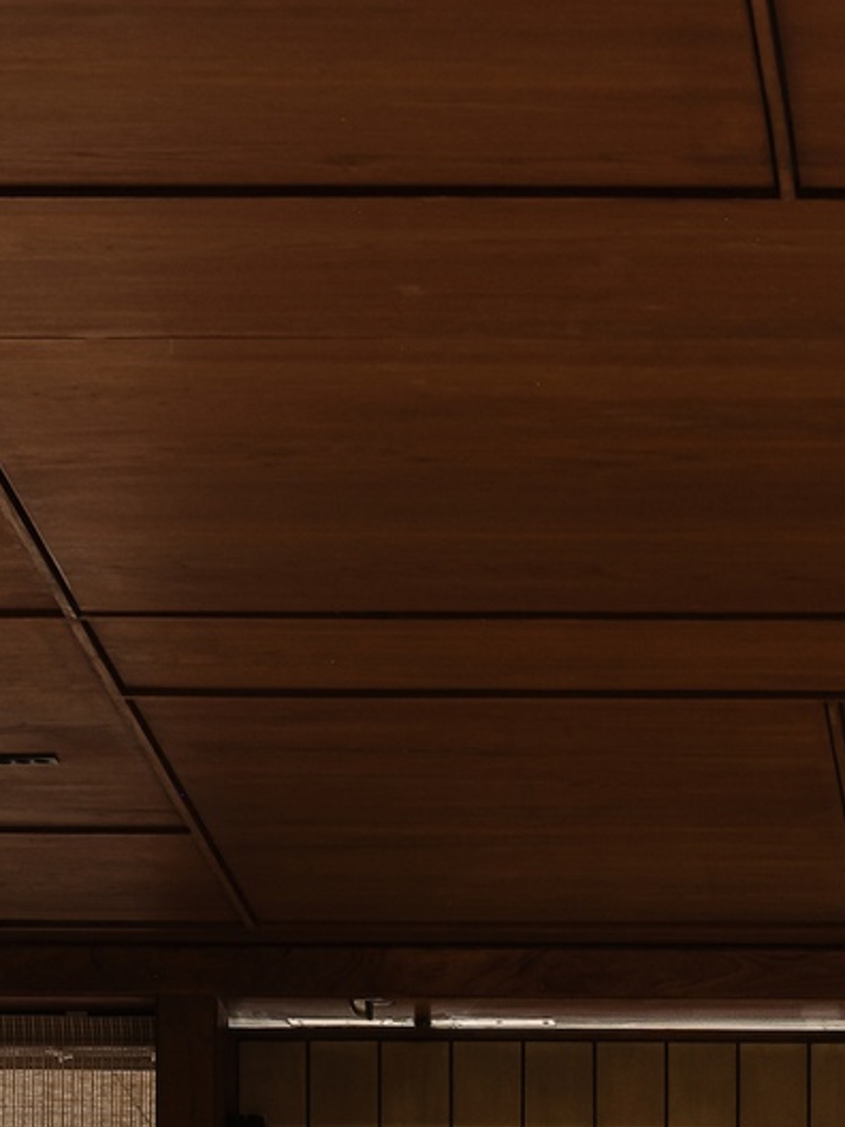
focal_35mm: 217
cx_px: 1265
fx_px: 7063
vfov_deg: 8.5
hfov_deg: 6.8
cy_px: 2492
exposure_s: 1.3
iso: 100
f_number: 10
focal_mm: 55
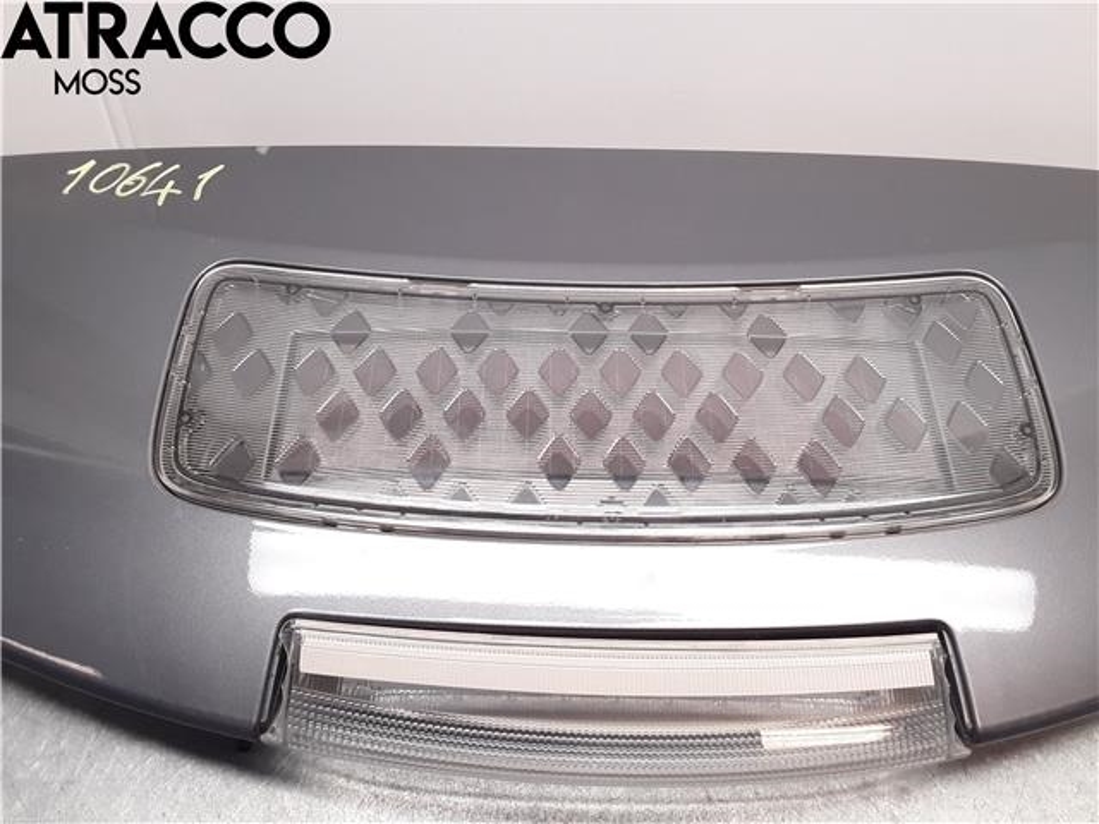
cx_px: 550
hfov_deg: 63.4
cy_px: 412
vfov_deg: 49.7
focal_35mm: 28
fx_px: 889
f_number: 1.9
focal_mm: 2.91
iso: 100
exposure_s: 1/105
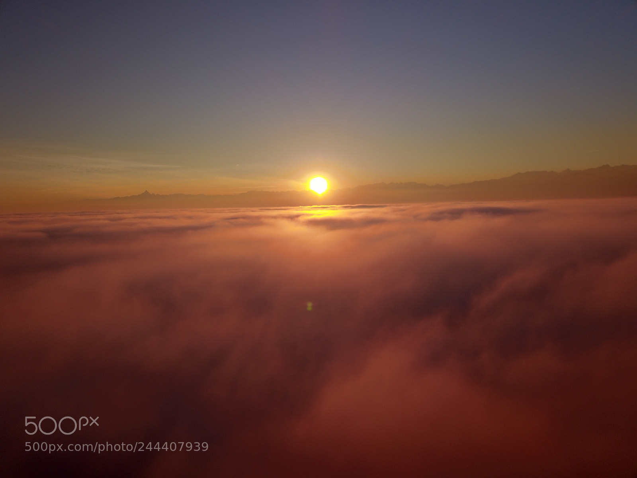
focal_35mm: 26
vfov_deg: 53.1
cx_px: 318
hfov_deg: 67.3
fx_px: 478
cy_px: 239
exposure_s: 1/259
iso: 100
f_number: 2.2
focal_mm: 4.73
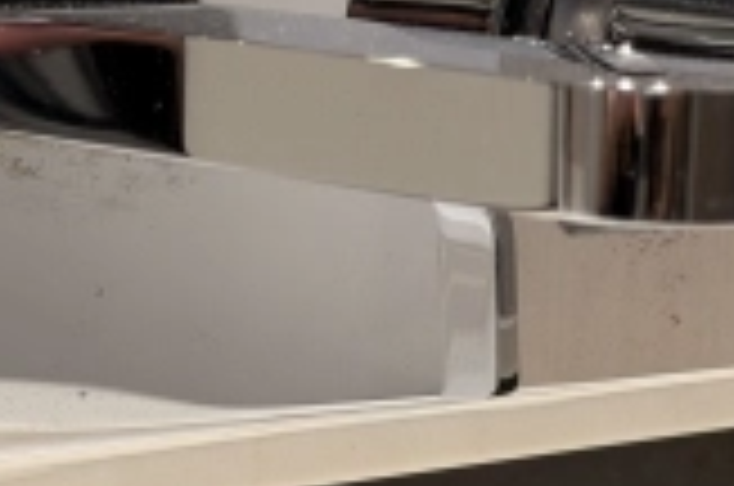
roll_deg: -2.1
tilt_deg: -6.7
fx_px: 3439
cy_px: 187
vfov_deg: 8.1
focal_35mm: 169
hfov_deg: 12.2
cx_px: 473
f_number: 1.78
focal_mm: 6.76
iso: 80
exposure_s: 1/67
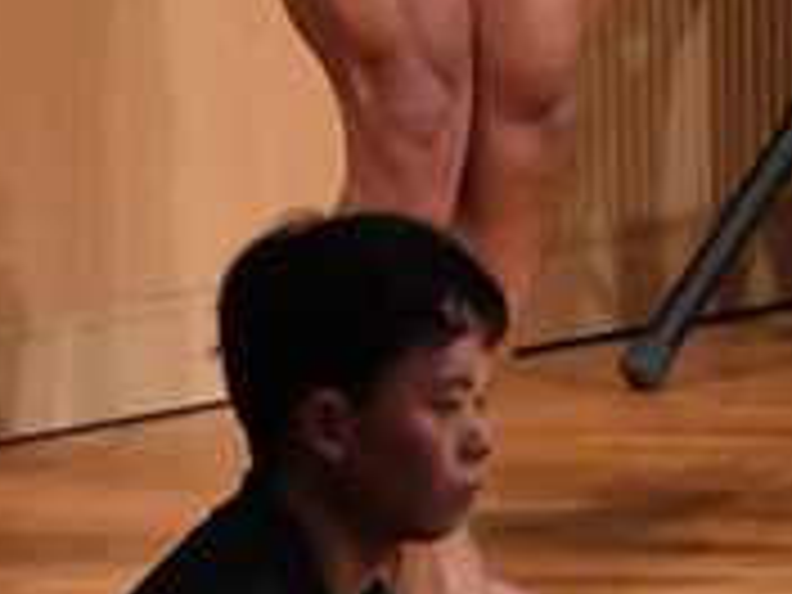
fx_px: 26197
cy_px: -292
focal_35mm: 1145
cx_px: 1024
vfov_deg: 1.3
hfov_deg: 1.7
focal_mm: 180
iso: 11400
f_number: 5.6
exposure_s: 1/400
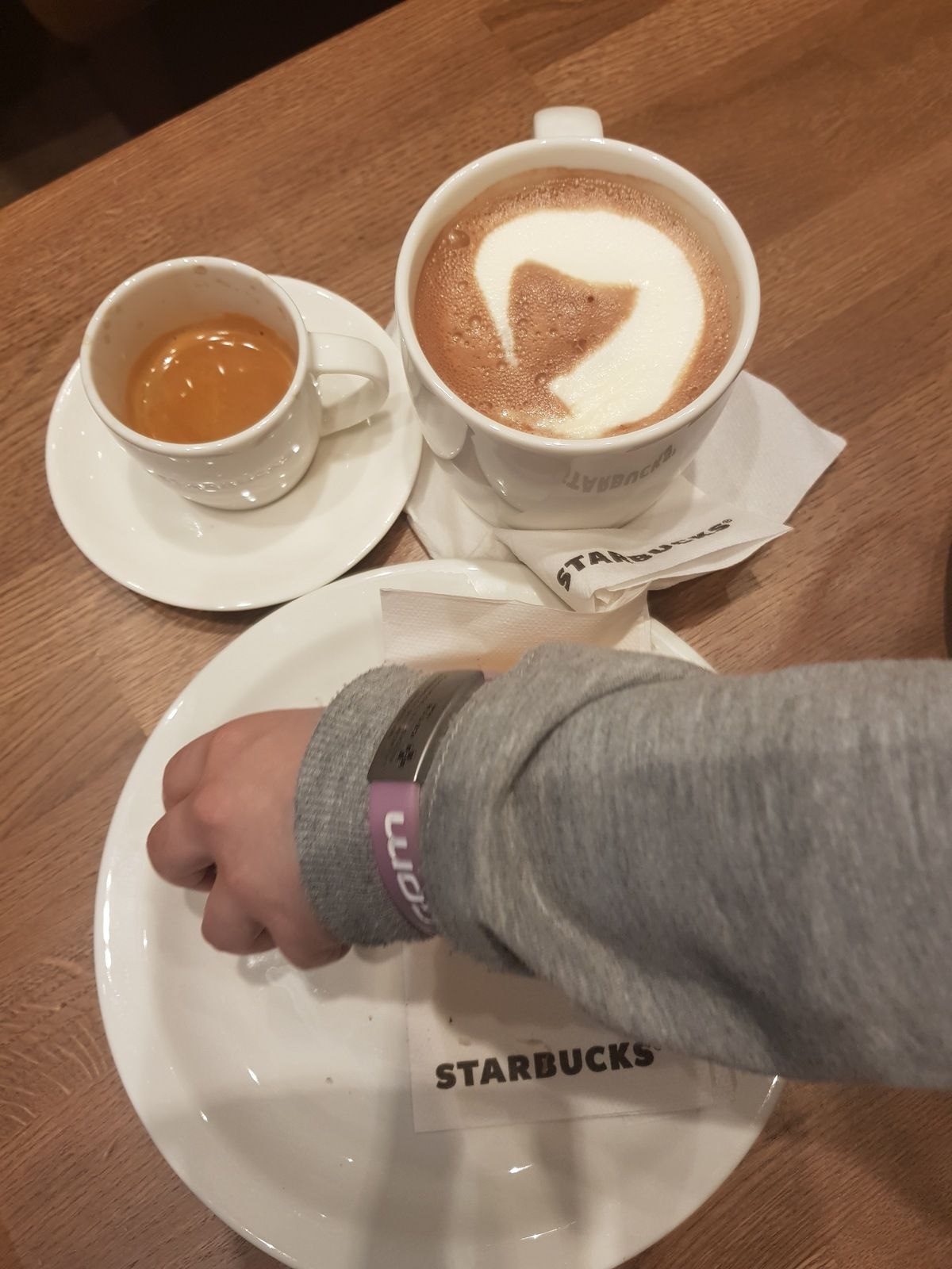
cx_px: 476
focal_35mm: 26
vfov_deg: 67.3
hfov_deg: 53.1
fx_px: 953
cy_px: 634
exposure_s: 1/100
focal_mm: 4.2
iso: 80
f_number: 1.7
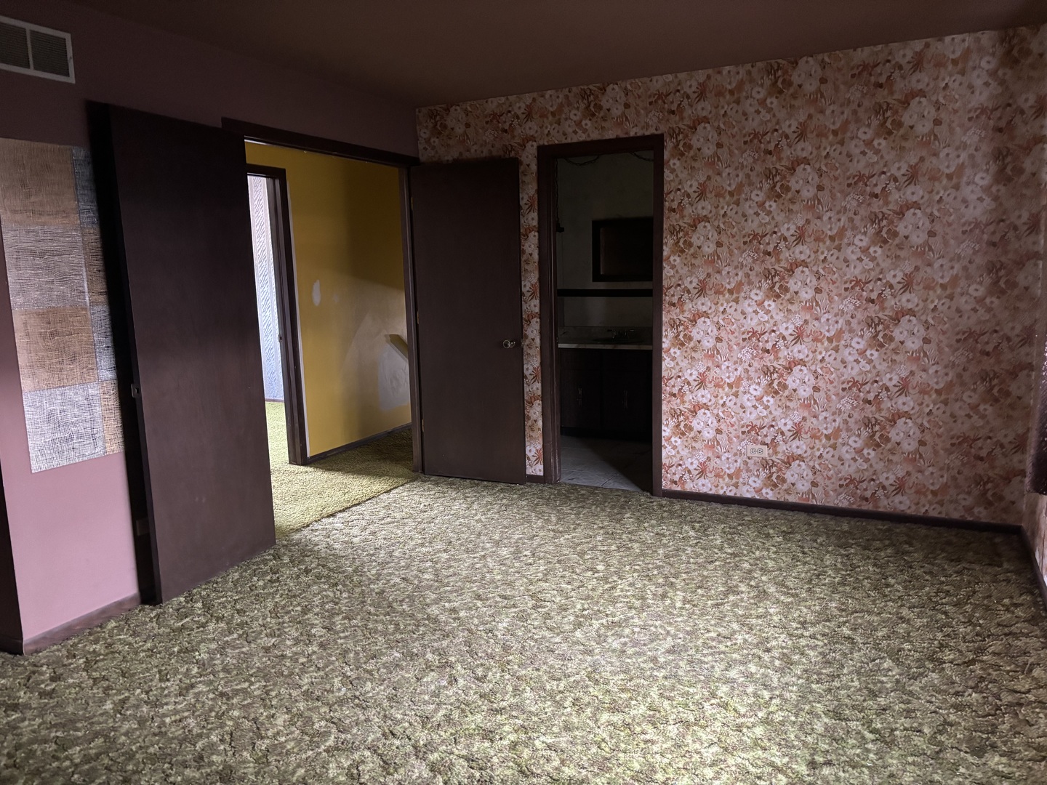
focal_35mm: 26
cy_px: 392
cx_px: 524
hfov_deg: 67.3
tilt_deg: -8.5
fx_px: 786
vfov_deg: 53.1
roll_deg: +1.0
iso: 640
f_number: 1.6
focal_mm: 5.96
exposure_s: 1/33
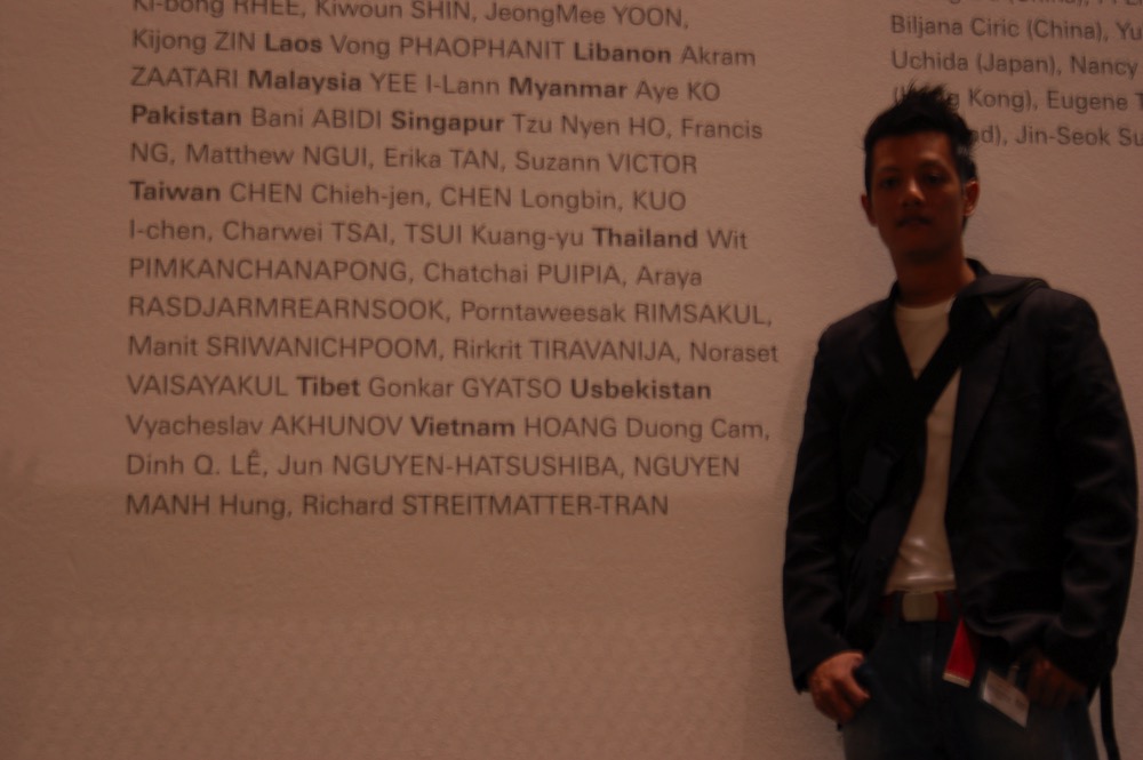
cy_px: 380
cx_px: 572
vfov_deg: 18.2
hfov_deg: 27.0
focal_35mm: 75
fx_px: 2379
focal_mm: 50
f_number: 4.5
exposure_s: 1/5
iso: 200
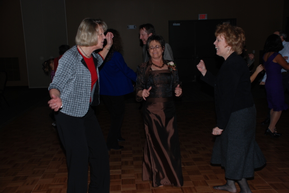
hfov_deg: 46.4
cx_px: 144
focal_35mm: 42
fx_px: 337
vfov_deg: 32.0
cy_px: 96
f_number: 4
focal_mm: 28
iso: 100
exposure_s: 1/60
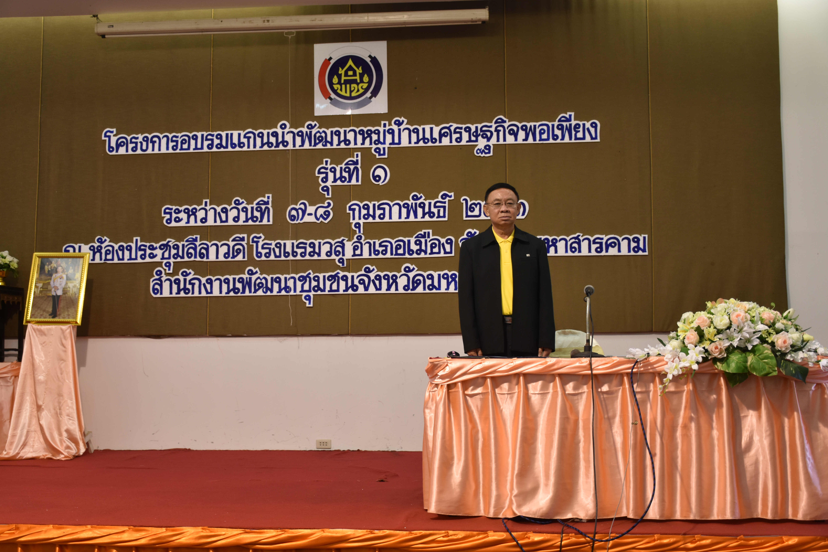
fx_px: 931
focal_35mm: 40
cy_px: 276
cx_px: 414
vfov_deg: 33.0
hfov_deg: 47.9
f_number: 4
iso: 500
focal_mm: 27
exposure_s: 1/60
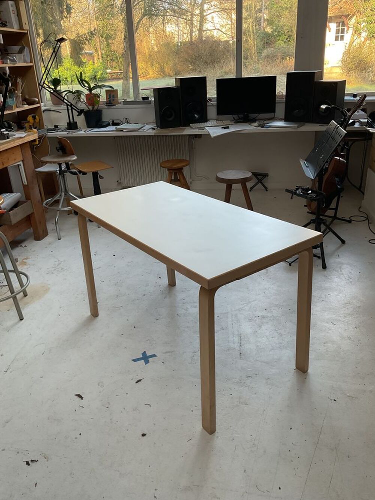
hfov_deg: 48.2
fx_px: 419
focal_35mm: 29
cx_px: 188
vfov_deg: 61.7
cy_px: 250
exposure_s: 1/120
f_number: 1.8
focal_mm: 3
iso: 50
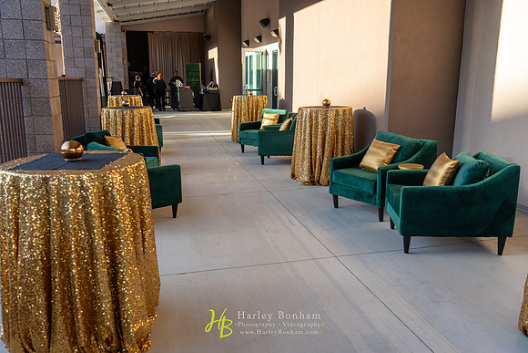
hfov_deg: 60.3
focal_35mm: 31
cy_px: 176
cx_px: 264
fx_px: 455
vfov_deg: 42.3
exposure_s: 1/200
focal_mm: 31
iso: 200
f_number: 4
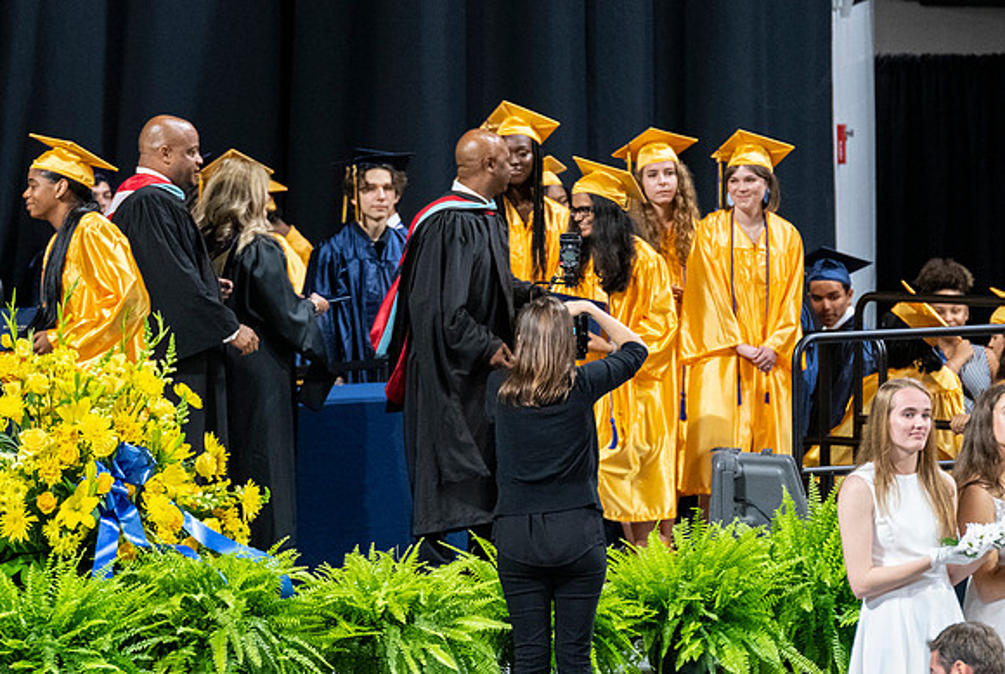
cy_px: 349
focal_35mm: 404
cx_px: 604
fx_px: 11297
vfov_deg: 3.4
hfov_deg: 5.1
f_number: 4
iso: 2000
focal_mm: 200
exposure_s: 1/200
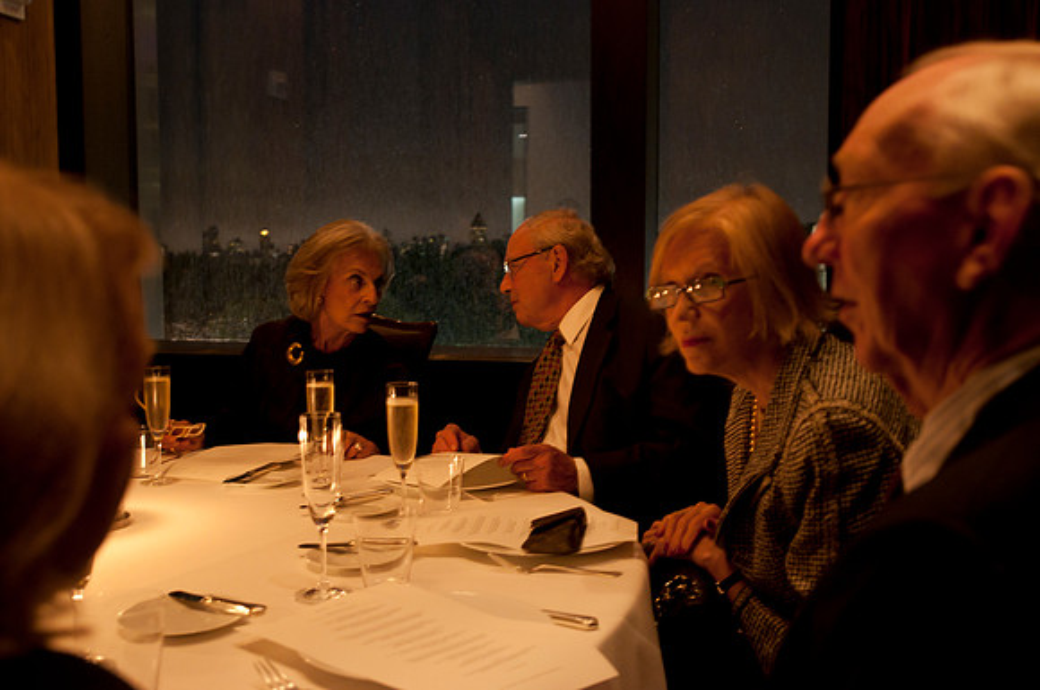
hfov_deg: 53.2
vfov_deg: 36.8
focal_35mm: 36
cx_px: 520
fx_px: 1039
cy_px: 345
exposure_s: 1/8
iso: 1000
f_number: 2.8
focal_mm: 24
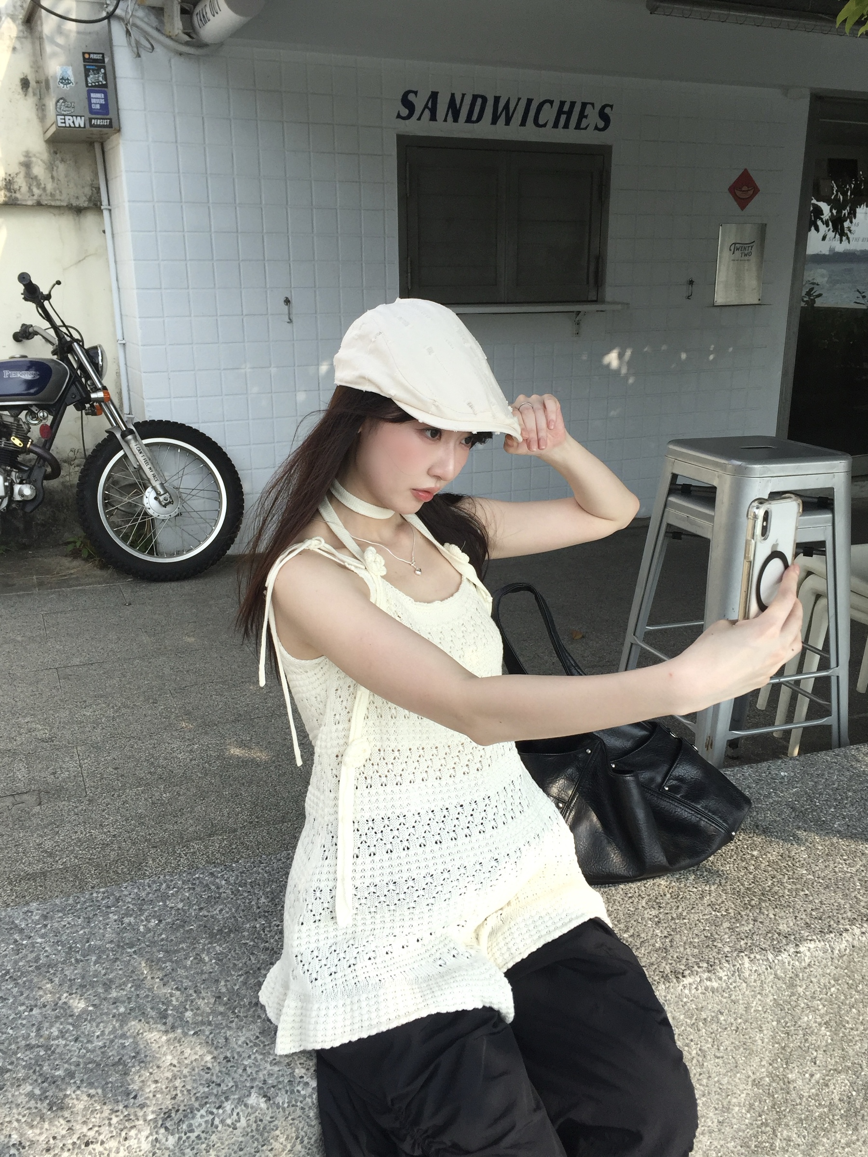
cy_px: 578
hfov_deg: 48.2
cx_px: 434
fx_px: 970
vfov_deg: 61.7
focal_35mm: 29
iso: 32
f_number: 2.2
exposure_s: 1/1412
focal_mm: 4.15
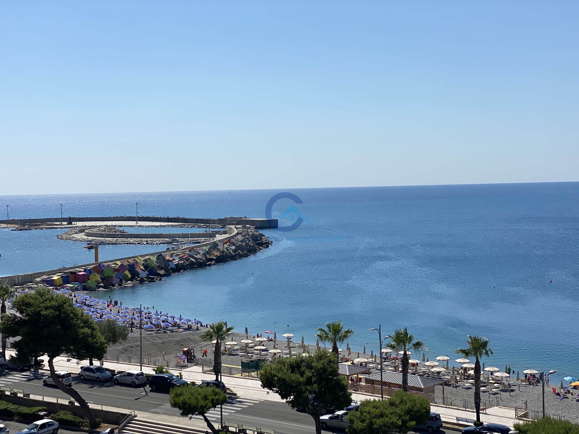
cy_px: 217
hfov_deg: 36.8
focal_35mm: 52
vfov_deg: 28.0
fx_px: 870
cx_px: 290
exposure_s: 1/3690
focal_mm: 6
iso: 20
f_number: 2
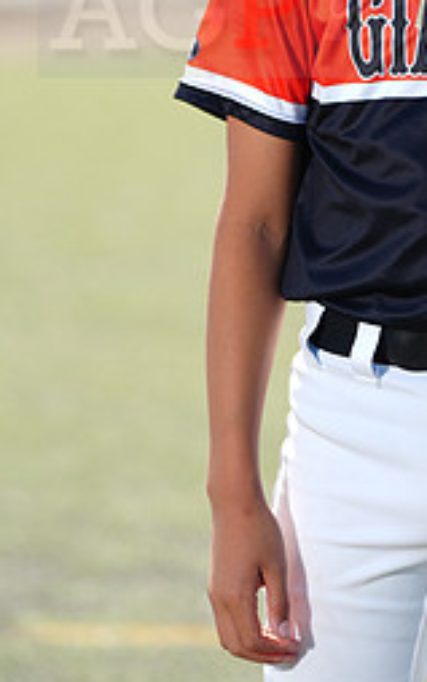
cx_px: 517
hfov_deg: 2.8
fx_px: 8648
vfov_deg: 4.5
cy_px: -8
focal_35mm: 465
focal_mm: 200
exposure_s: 1/250
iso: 64
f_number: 4.5
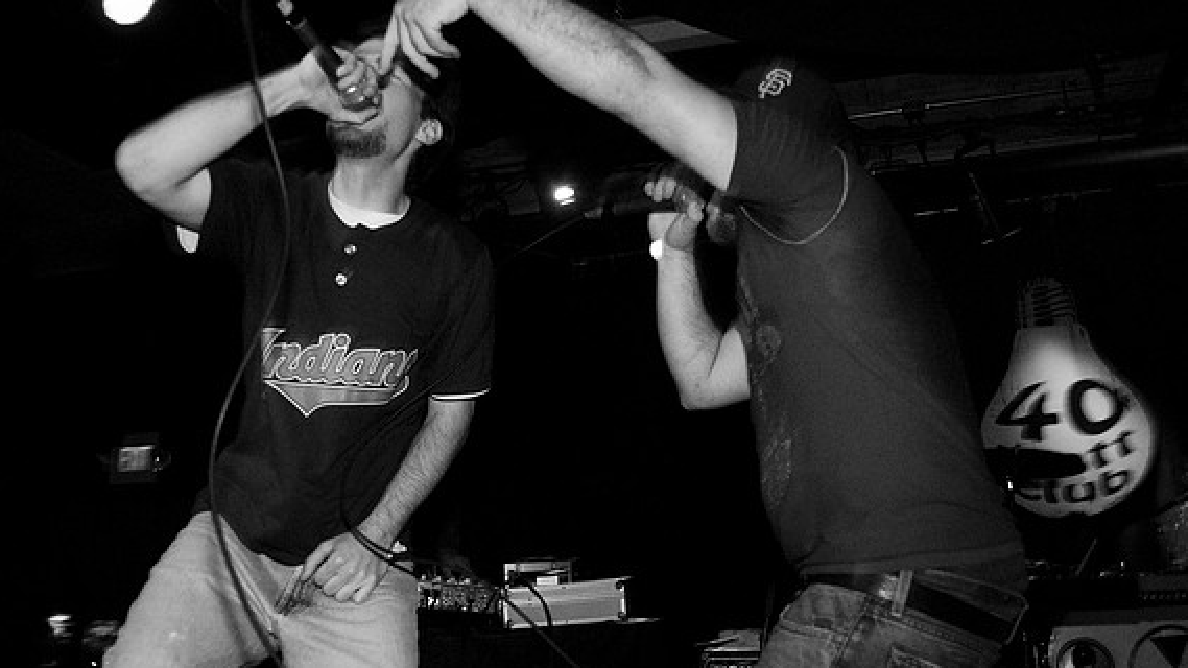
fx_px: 1008
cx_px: 585
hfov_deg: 61.0
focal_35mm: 32
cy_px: 332
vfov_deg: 36.7
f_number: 3.2
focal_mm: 20
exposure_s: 1/60
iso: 800
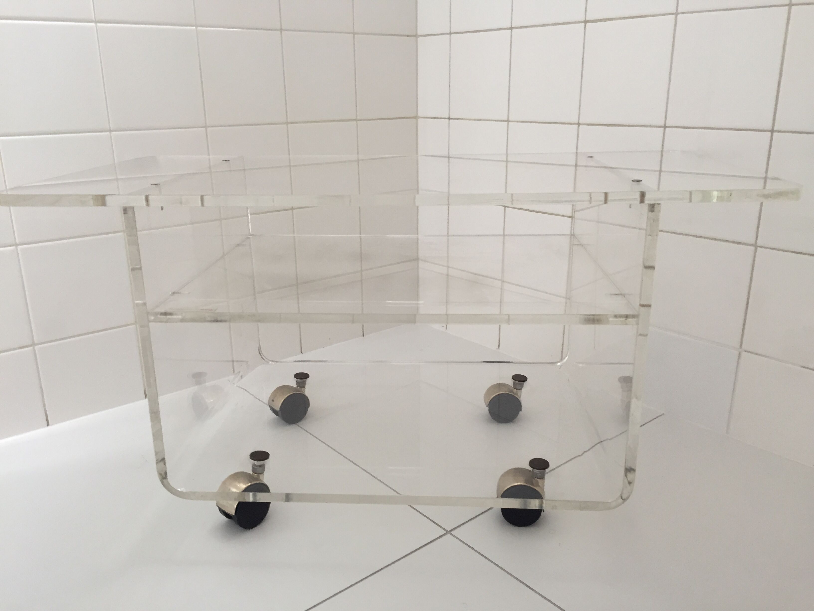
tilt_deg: -17.3
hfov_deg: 61.7
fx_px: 682
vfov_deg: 48.2
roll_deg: -0.9
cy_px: 306
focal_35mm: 29
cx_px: 407
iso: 80
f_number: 2.2
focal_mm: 4.15
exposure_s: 1/33
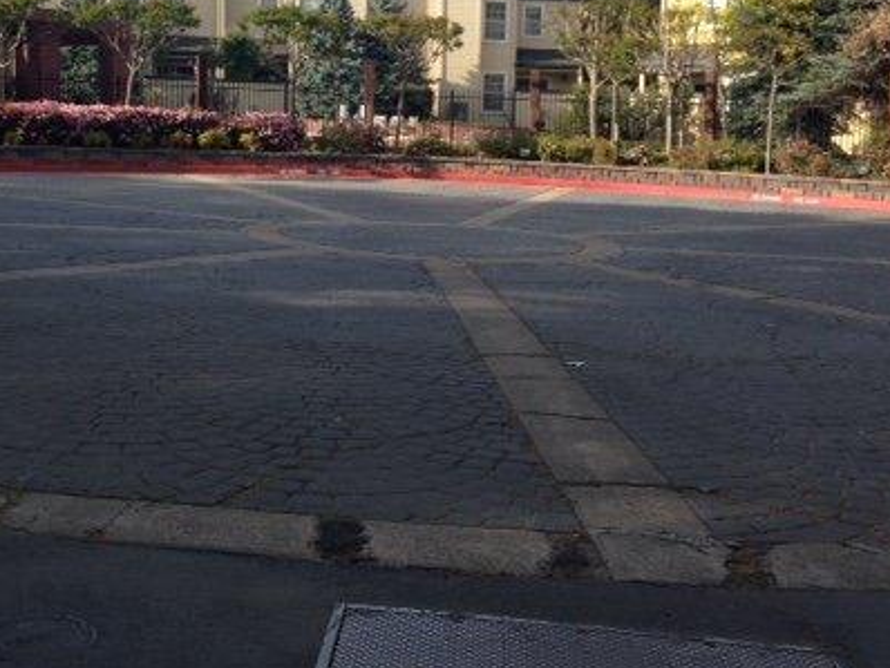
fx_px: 1363
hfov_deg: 36.0
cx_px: 338
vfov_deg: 27.5
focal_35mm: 53
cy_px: 250
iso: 50
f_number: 2.4
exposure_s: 1/834
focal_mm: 4.12
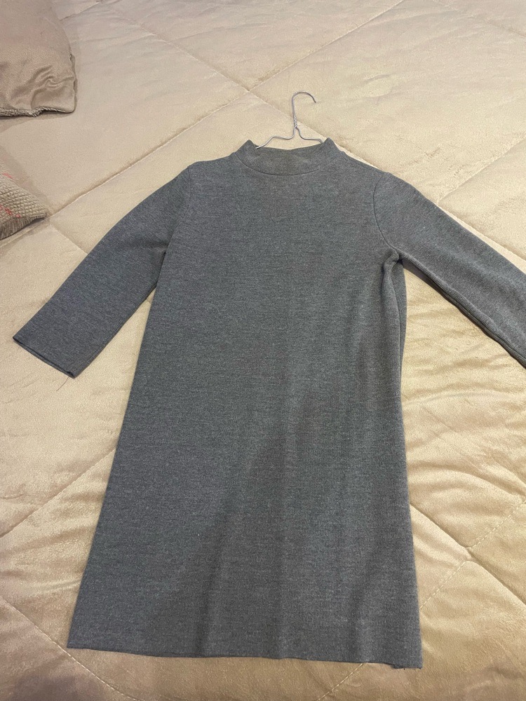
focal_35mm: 26
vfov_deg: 67.3
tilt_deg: -66.9
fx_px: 527
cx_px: 263
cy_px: 350
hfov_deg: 53.1
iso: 250
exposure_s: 1/50
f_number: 1.6
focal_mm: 4.2
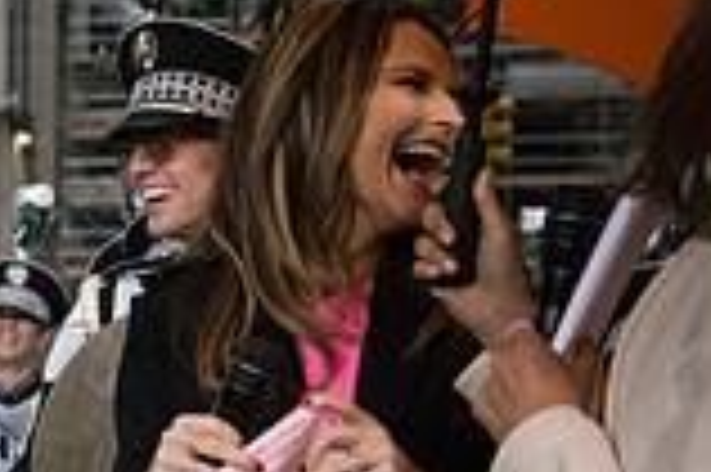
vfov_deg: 10.9
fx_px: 2466
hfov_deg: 14.6
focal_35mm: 125
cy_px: 339
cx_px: -513
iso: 10000
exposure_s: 1/4000
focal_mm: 34
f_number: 2.8
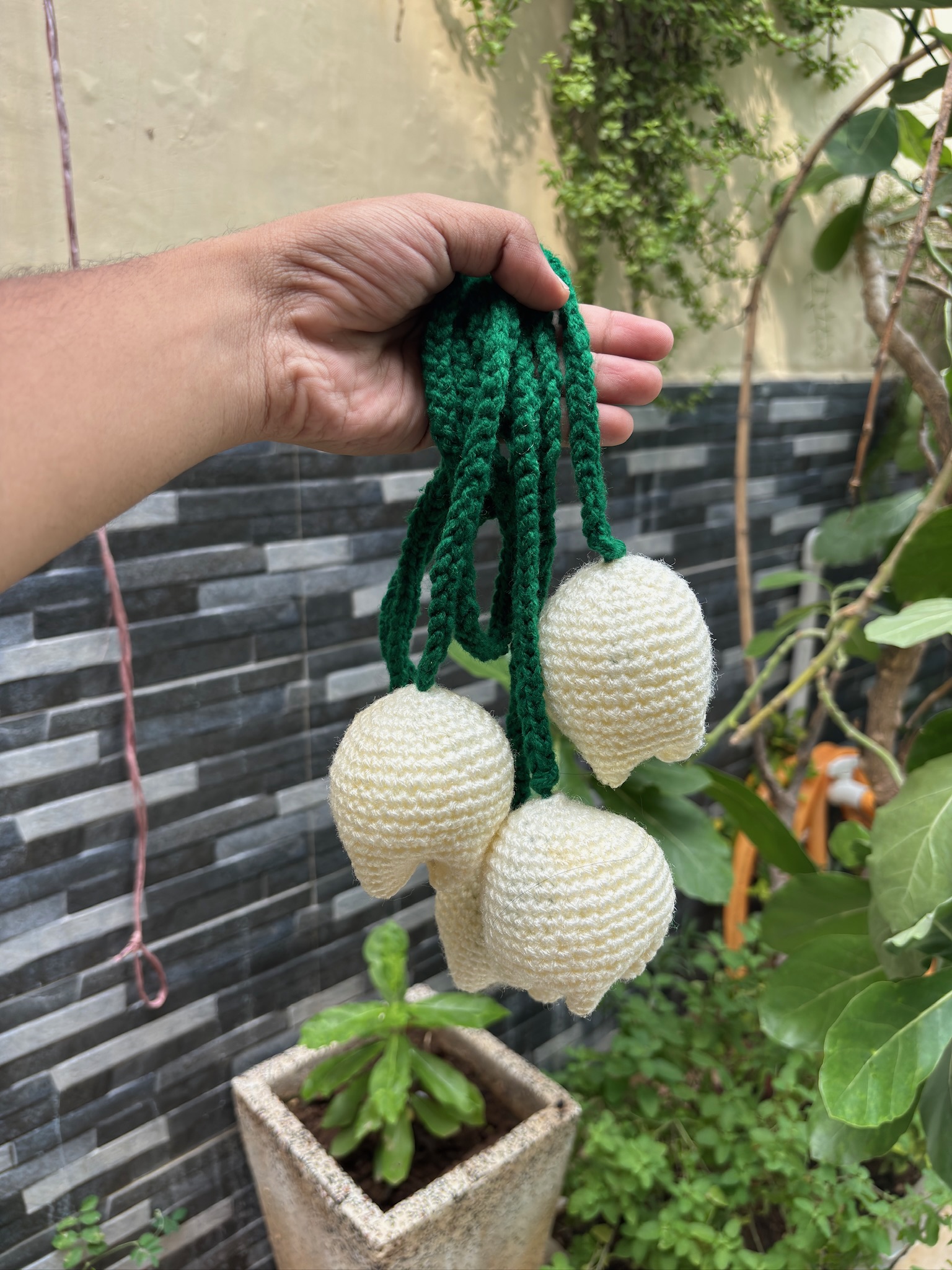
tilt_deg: -15.0
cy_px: 635
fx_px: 953
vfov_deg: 67.3
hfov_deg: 53.1
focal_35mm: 26
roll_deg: -0.9
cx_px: 476
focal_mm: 5.96
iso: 50
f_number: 1.6
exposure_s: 1/824
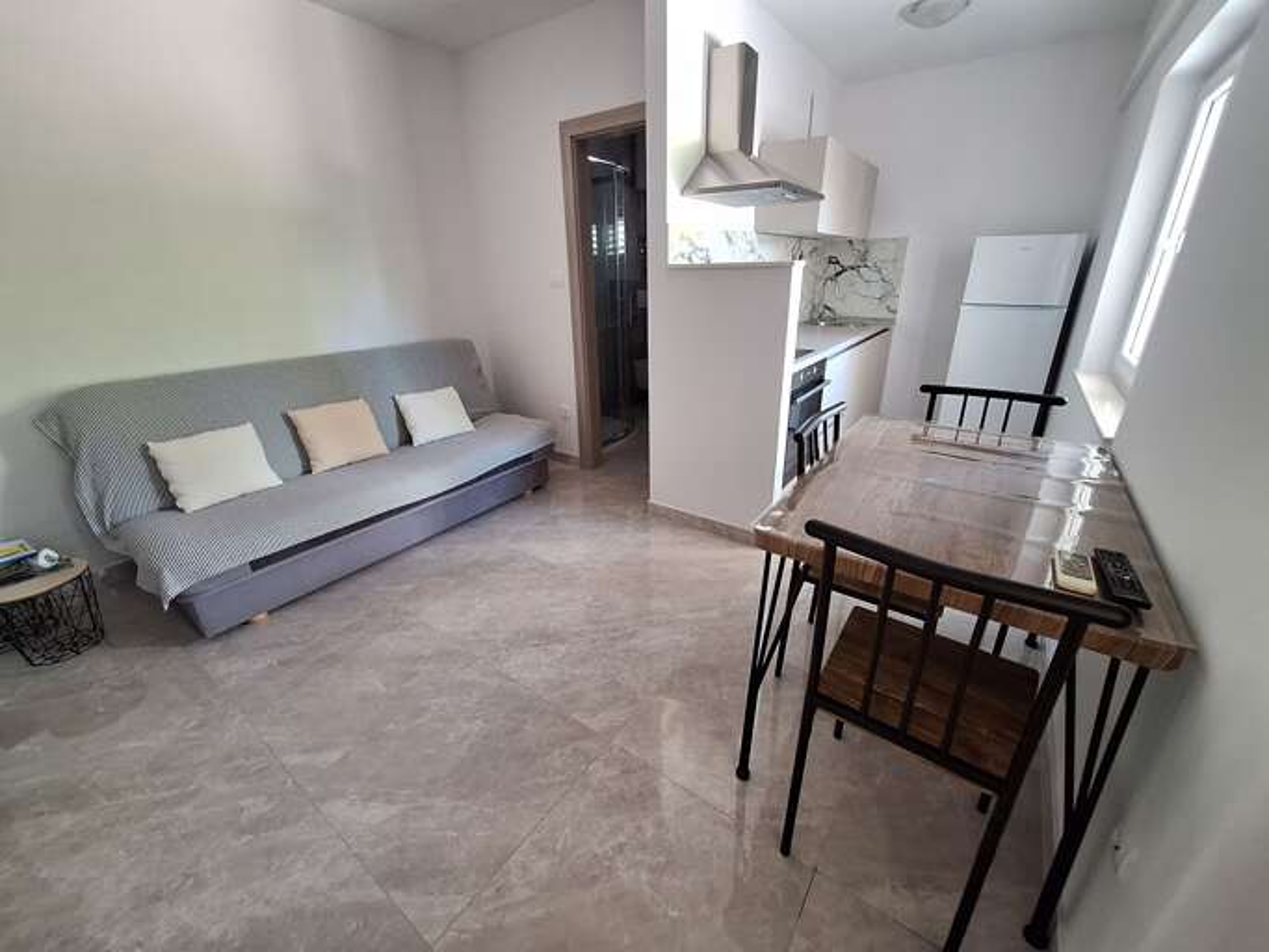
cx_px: 634
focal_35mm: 13
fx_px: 476
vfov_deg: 89.9
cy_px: 476
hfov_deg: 106.2
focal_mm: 1.74
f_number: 2.2
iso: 200
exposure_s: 1/25
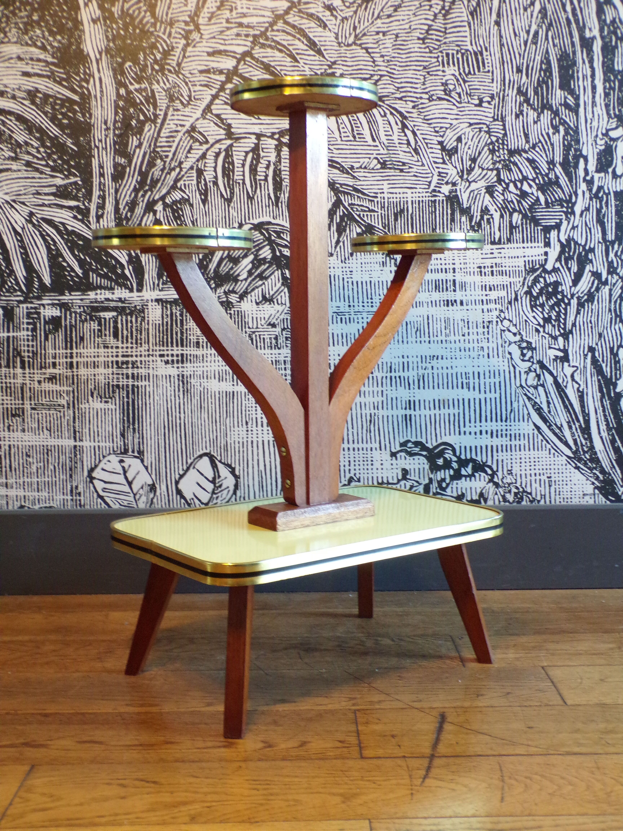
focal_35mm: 42
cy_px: 416
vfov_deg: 44.8
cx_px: 312
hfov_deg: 34.3
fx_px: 1008
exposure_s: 1/17
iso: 277
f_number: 3.4
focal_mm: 7.6
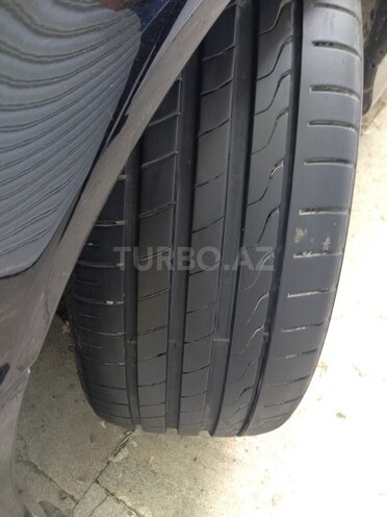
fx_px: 492
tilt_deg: -59.6
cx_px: 194
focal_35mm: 33
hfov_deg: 42.9
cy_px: 258
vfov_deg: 55.4
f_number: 2.4
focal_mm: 4.12
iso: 50
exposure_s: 1/30
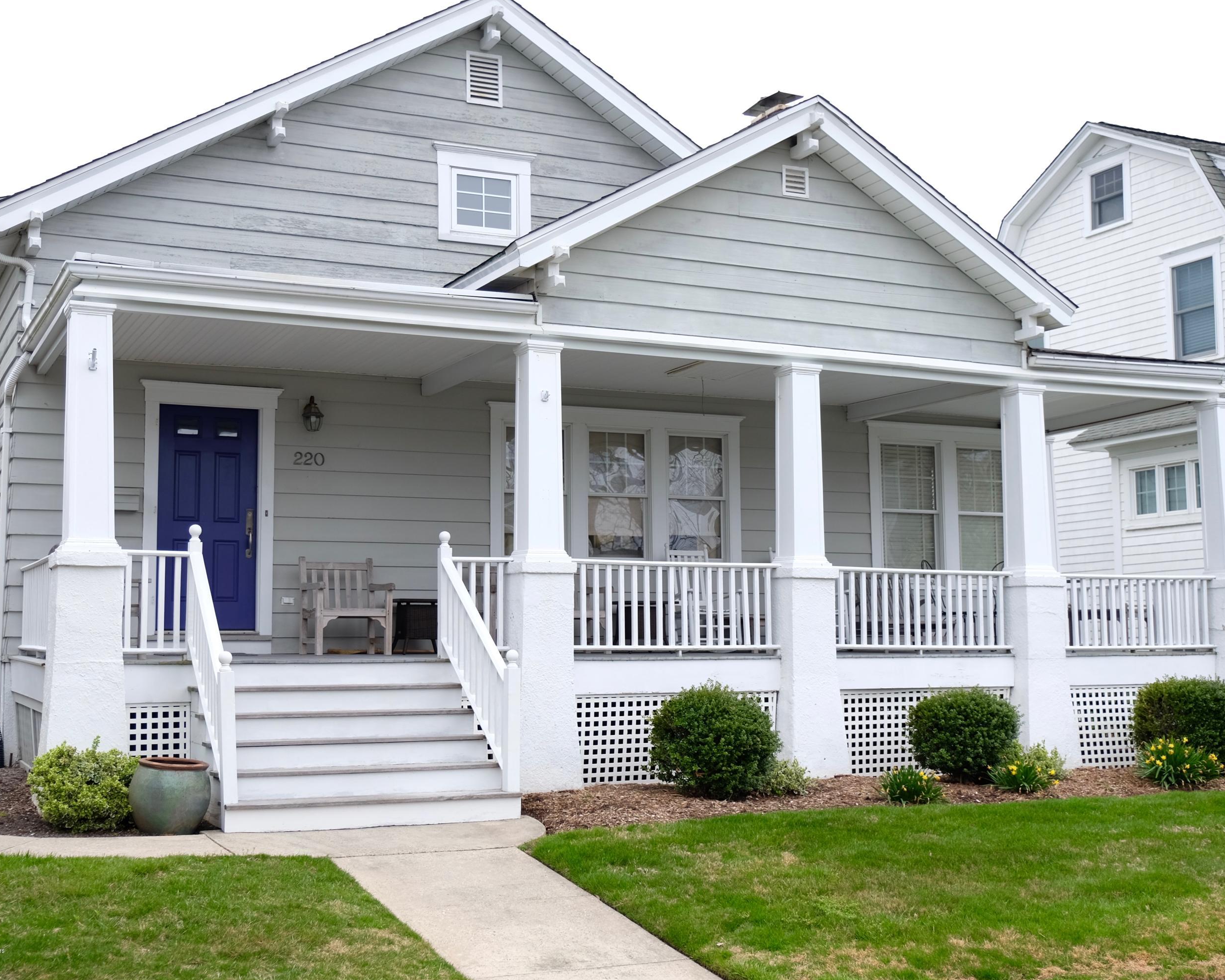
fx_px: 1523
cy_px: 488
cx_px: 624
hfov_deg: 43.8
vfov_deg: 35.7
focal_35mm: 42
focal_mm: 24.9
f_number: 2.8
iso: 200
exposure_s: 1/140
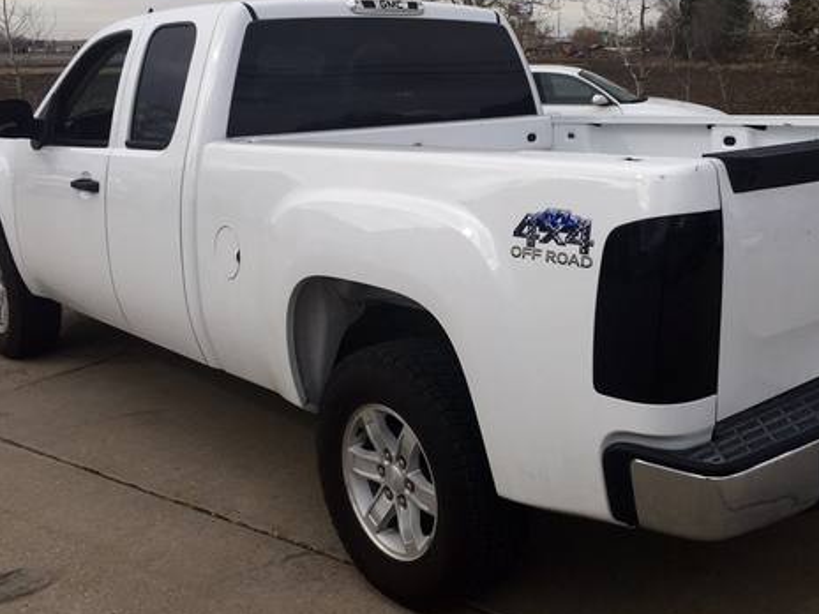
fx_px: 946
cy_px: 256
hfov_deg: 46.5
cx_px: 494
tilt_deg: -13.3
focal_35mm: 40
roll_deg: +0.2
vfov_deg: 35.9
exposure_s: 1/1799
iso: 32
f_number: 2.2
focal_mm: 4.15
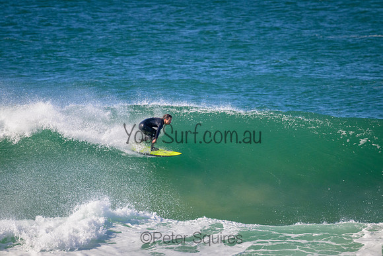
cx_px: 192
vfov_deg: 1.7
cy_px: 128
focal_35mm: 800
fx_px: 8513
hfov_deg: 2.6
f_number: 11
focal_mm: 800
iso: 2200
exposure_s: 1/2000
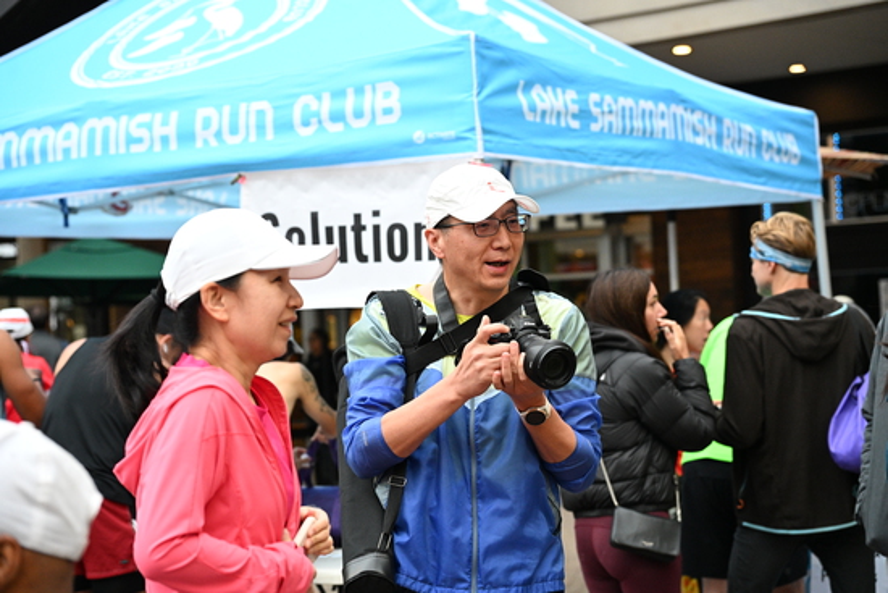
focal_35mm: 73
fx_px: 1801
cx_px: 444
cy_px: 296
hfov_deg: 27.7
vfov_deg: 18.7
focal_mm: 73
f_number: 4
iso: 3200
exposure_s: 1/500
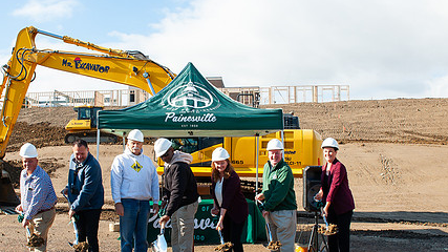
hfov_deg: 50.4
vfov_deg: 29.6
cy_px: 155
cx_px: 203
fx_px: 475
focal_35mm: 40
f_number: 16
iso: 400
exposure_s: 1/200
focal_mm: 24
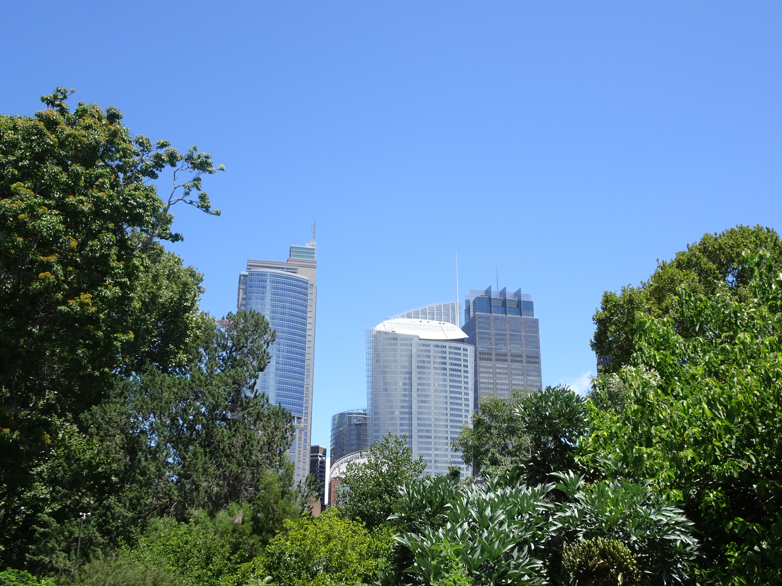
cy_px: 309
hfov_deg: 53.9
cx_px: 414
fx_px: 768
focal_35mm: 34
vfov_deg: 41.8
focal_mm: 5.43
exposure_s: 1/500
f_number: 4
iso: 80
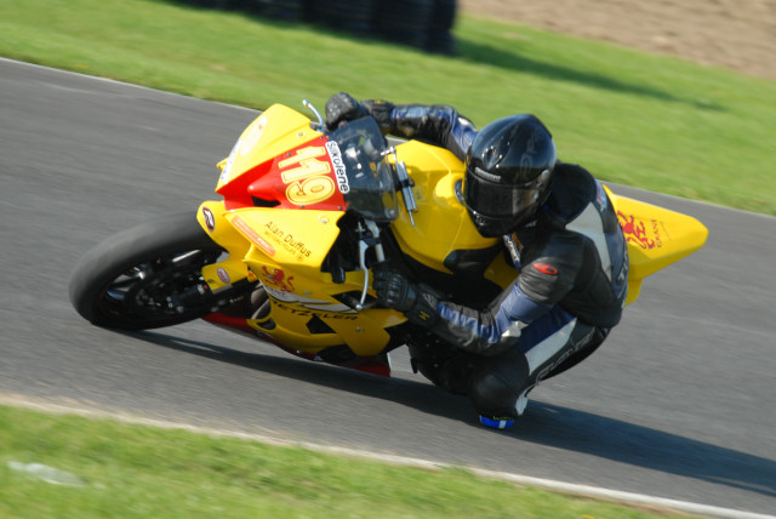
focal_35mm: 450
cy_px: 260
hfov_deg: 4.6
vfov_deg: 3.1
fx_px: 9709
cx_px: 388
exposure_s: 1/640
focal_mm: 300
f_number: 8
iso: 400
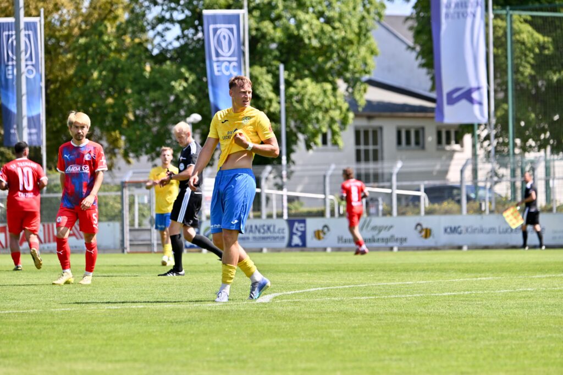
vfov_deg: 6.2
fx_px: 3441
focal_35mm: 220
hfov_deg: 9.4
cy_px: 188
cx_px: 282
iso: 400
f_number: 5.3
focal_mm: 220
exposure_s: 1/1600
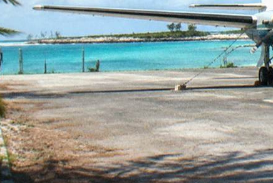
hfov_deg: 18.4
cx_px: 217
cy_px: 46
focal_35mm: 110
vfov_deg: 12.4
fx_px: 834
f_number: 5.6
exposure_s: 1/500
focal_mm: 48
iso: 320
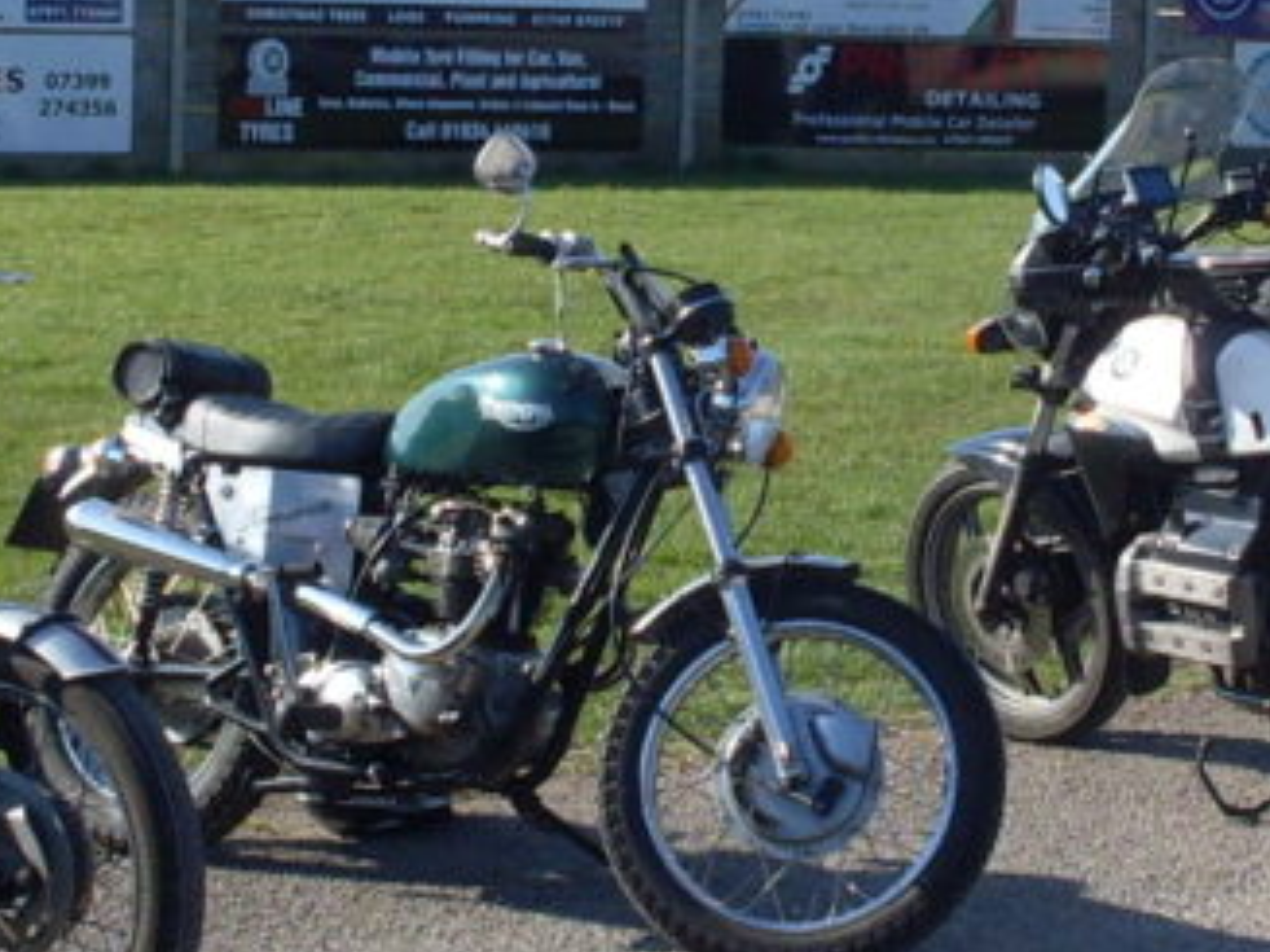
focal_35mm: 119
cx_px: 967
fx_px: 4364
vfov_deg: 12.4
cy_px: 431
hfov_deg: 16.5
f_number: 8.4
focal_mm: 6.3
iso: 80
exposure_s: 1/180
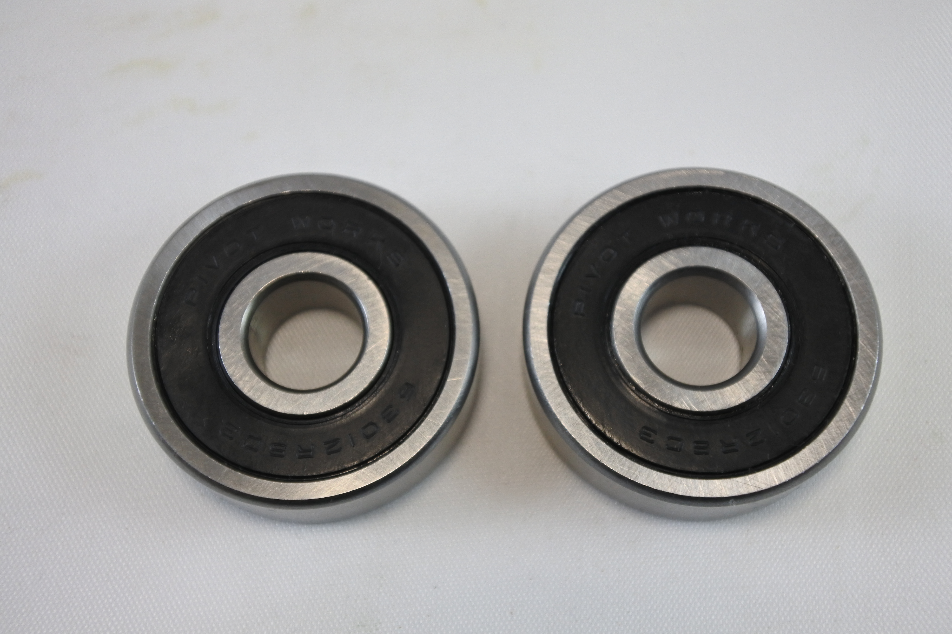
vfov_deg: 27.5
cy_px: 317
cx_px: 476
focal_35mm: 49
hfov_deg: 40.3
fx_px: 1296
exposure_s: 1/200
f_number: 4.5
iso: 400
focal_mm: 18.4
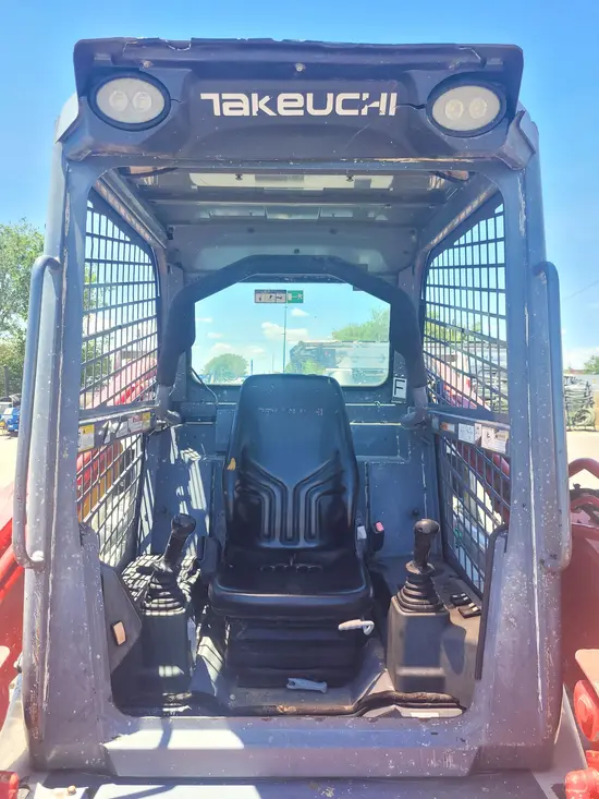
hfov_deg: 53.1
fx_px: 600
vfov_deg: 67.3
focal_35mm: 26
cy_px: 400
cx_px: 300
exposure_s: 1/377
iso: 40
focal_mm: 5.4
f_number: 1.8
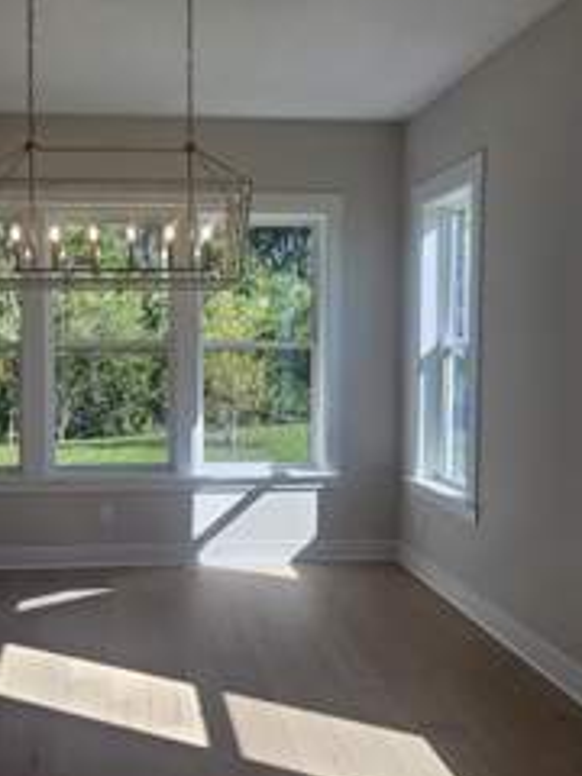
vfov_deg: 67.3
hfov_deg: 51.0
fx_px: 583
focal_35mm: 26
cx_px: 152
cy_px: 370
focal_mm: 2.2
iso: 50
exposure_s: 1/316
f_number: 2.2
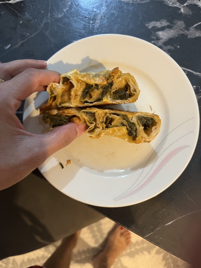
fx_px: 201
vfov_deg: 67.3
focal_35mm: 26
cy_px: 134
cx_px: 100
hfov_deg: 53.1
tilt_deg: -81.1
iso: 400
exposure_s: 1/33
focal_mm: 5.1
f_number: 1.6
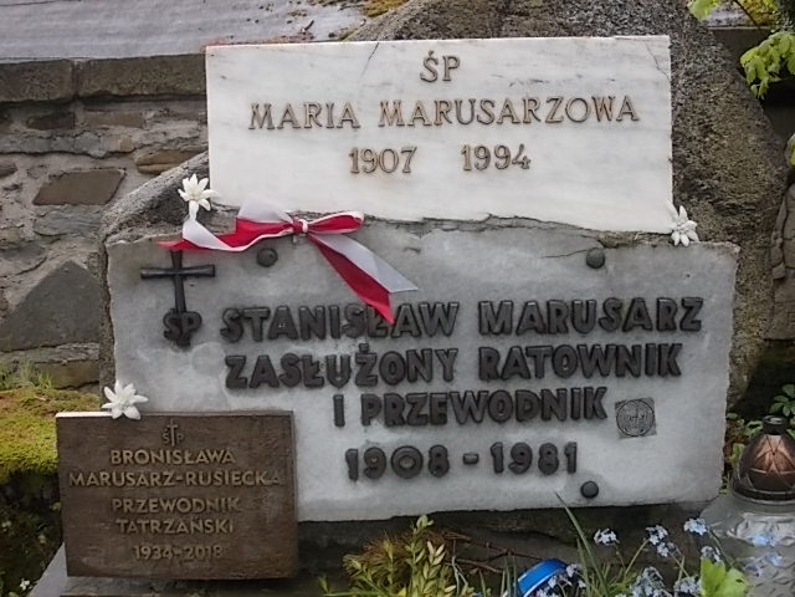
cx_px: 398
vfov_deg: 28.6
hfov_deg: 37.5
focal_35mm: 51
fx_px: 1171
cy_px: 298
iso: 80
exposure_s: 1/80
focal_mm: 7.2
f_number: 3.6
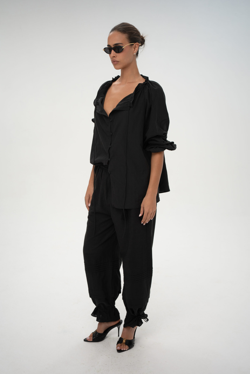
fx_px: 469
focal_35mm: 45
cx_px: 125
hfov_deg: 29.9
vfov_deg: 43.6
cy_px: 187
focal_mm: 45
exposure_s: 1/160
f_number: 8
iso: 500
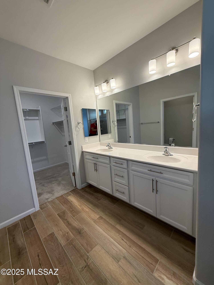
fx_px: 115
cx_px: 107
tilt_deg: -6.6
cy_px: 142
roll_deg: +4.2
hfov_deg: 85.7
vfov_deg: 102.1
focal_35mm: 14
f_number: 2.2
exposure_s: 1/120
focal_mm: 2.22
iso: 125
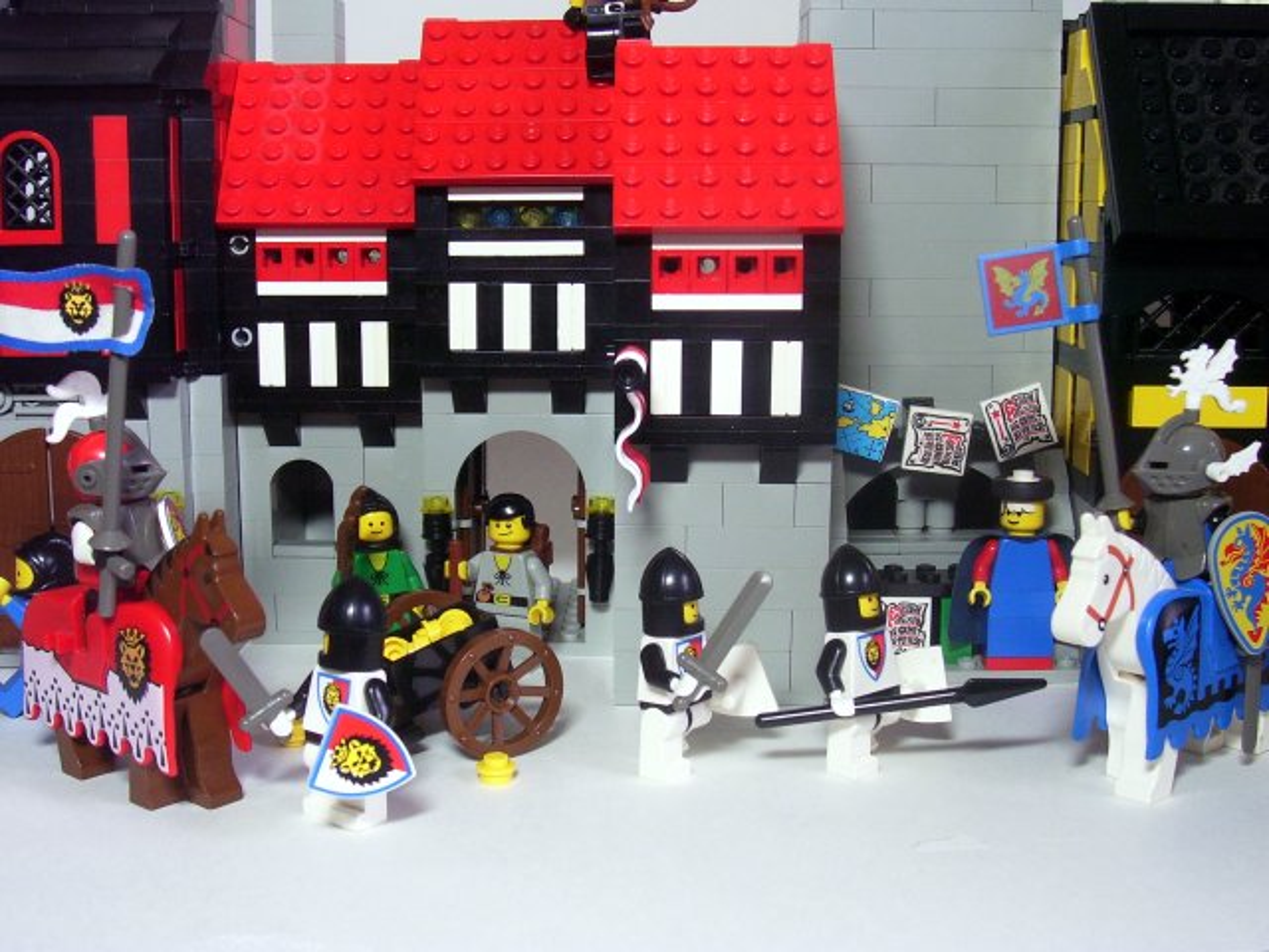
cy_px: 476
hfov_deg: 44.8
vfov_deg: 34.3
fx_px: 1540
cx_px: 634
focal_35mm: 42
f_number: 3
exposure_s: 1/20
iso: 160
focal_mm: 7
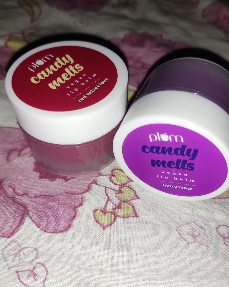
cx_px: 123
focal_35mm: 29
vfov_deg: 60.4
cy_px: 153
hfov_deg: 49.9
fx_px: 246
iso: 112
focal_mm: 4.74
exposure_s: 1/174
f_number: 1.79
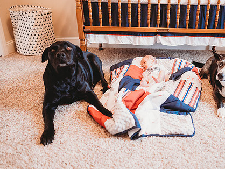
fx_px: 208
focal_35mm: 32
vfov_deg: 44.2
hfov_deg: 55.7
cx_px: 149
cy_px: 77
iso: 800
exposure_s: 1/160
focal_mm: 24
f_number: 2.2
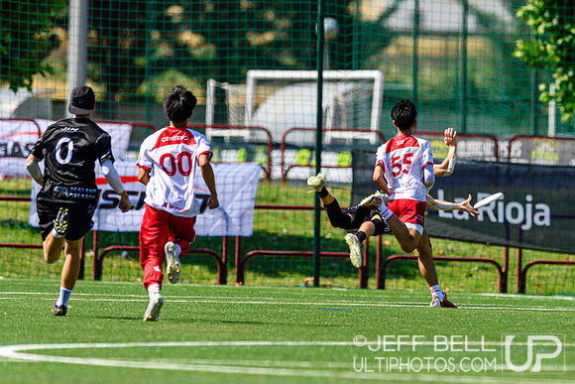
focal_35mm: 638
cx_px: 391
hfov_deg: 3.2
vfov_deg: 2.2
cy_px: 193
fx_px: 10199
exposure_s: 1/1000
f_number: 4
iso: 125
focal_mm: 400
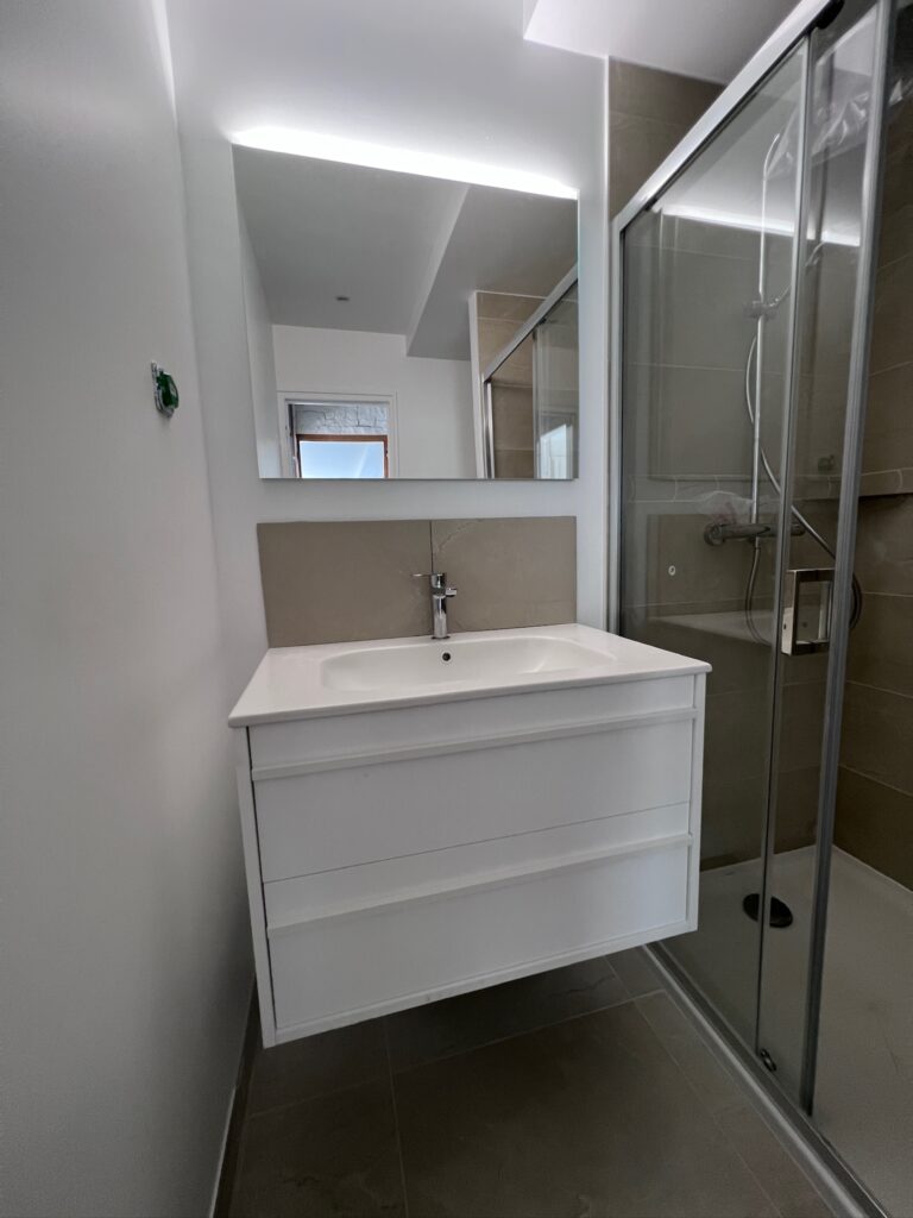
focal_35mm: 13
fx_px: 457
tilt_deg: -7.6
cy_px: 609
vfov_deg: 106.2
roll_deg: +2.9
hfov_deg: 89.9
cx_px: 456
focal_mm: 1.57
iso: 200
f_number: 1.8
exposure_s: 1/100
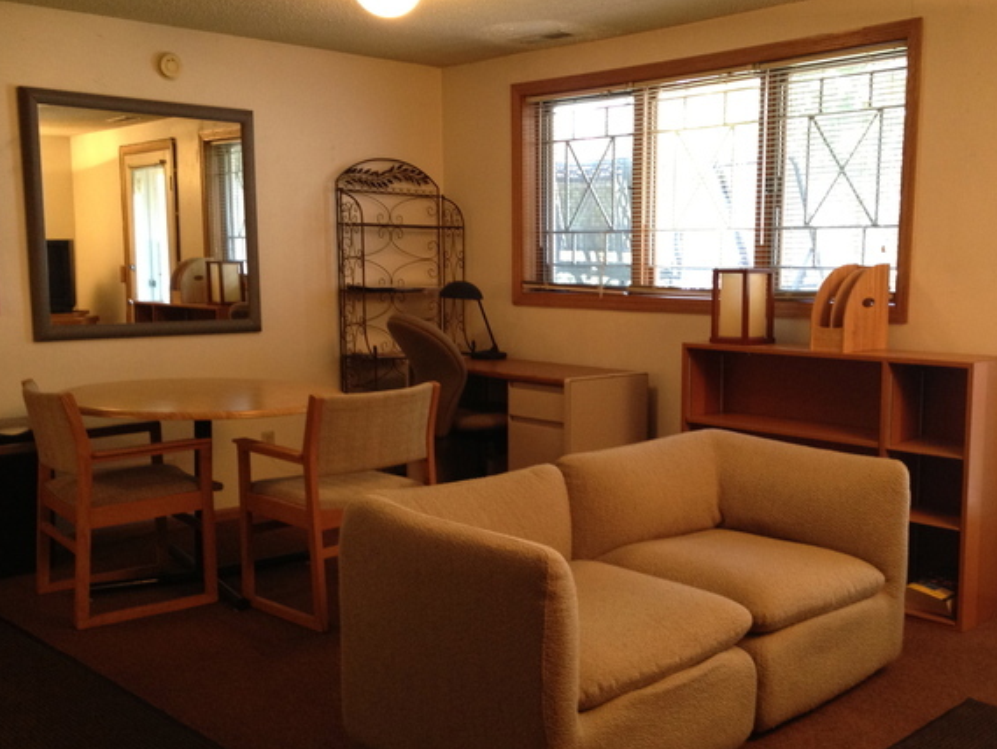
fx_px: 1181
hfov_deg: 45.6
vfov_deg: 35.1
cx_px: 572
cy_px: 403
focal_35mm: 41
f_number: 2.4
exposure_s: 1/20
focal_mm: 4.28
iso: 160
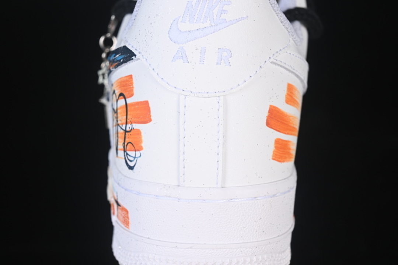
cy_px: 132
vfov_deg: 18.2
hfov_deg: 27.0
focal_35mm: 75
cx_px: 199
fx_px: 829
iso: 160
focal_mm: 50
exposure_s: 1/80
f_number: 7.1
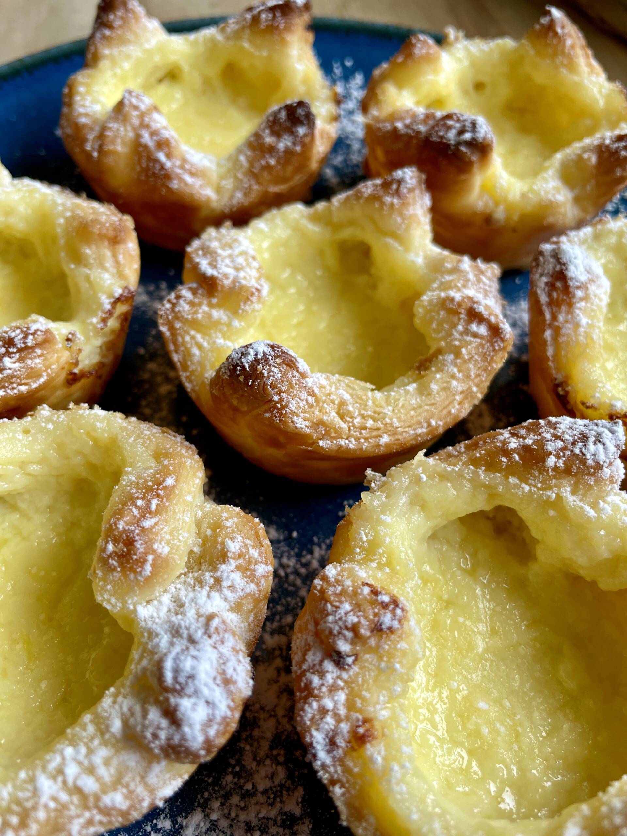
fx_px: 628
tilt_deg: -56.1
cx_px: 314
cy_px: 418
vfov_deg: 67.3
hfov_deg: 53.1
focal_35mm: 26
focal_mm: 4.2
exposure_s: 1/121
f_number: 1.6
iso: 64
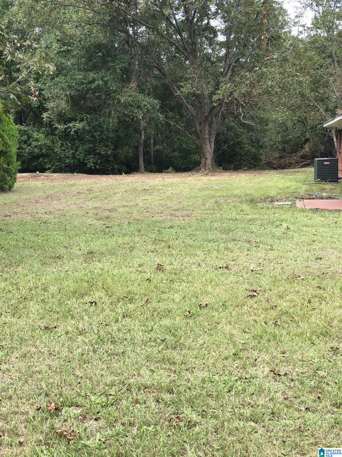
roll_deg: +0.8
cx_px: 171
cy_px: 228
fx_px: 751
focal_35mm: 57
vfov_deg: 33.8
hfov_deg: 25.7
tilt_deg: -5.1
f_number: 2.8
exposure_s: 1/147
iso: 20
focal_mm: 6.6
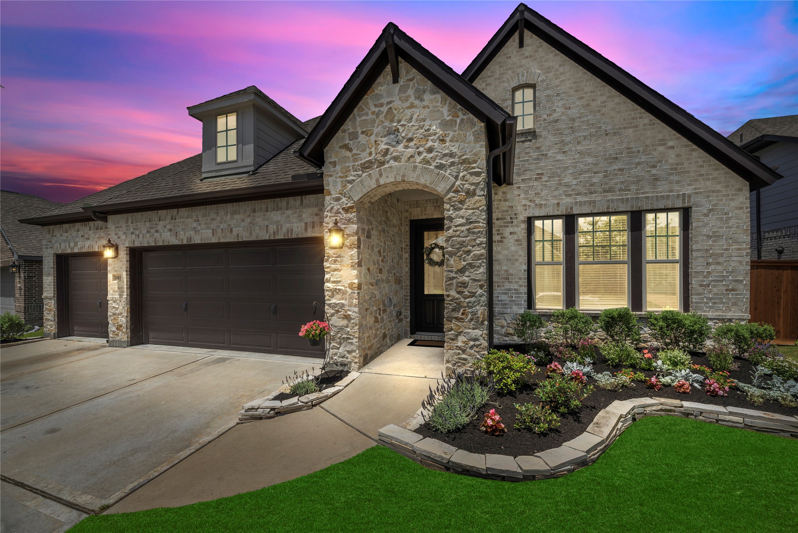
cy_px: 266
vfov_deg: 81.2
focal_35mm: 14
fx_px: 310
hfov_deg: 104.2
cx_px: 399
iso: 100
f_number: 8
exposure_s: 1/400
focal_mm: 14
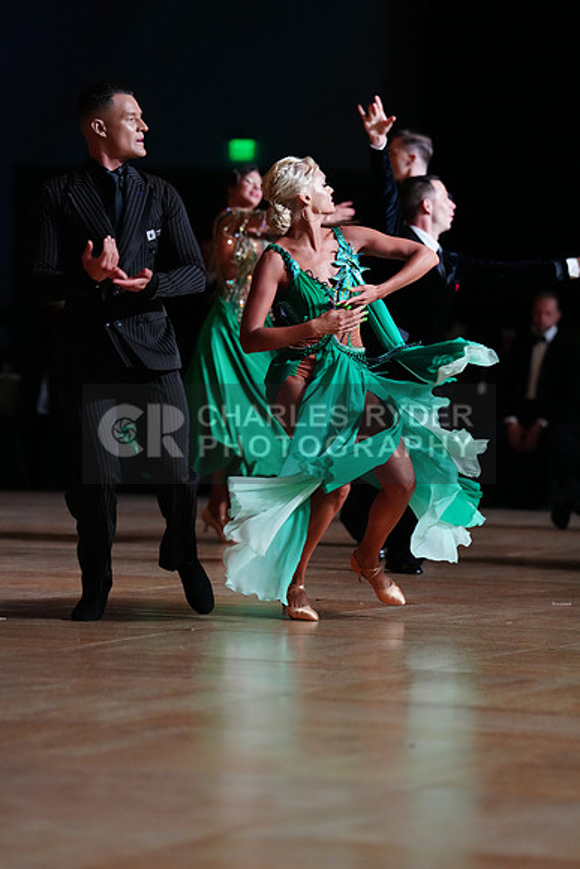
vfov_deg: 10.3
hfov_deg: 6.9
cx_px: 290
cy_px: 434
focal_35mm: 200
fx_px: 4830
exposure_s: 1/400
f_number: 4
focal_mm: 200
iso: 4000
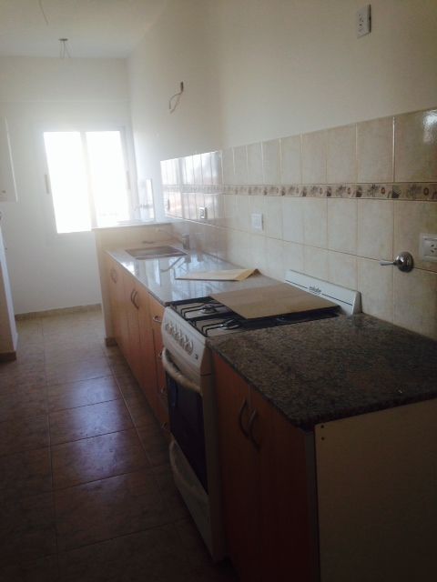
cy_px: 291
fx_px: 555
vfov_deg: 55.4
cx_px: 218
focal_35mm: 33
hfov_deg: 42.9
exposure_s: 1/60
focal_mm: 4.12
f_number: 2.4
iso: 50
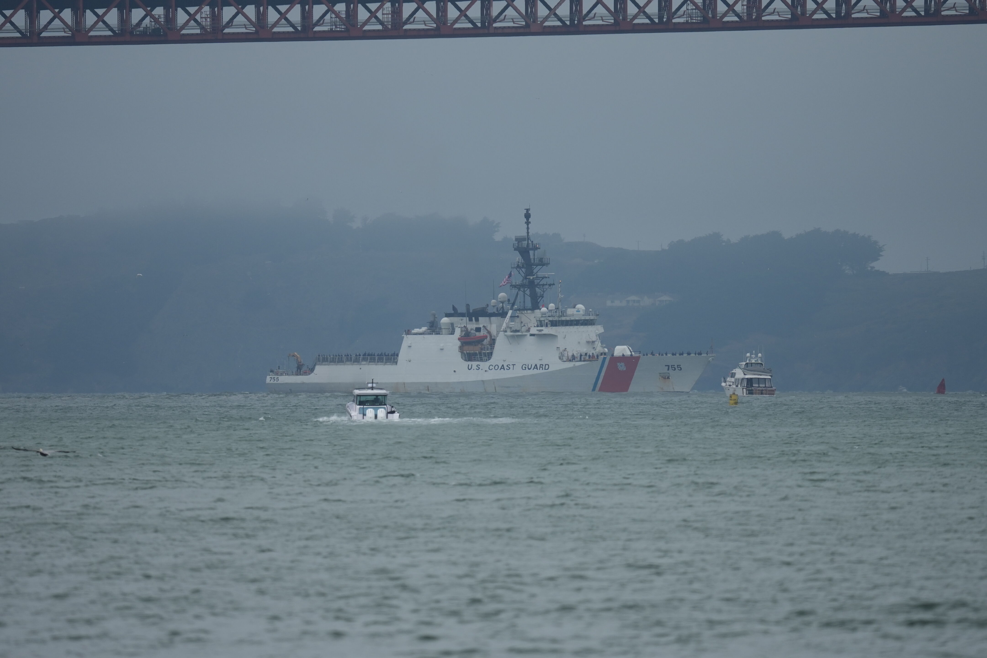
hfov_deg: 3.4
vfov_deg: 2.3
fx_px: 16449
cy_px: 329
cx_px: 494
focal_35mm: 600
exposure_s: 1/1250
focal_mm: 400
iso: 250
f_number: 4.5
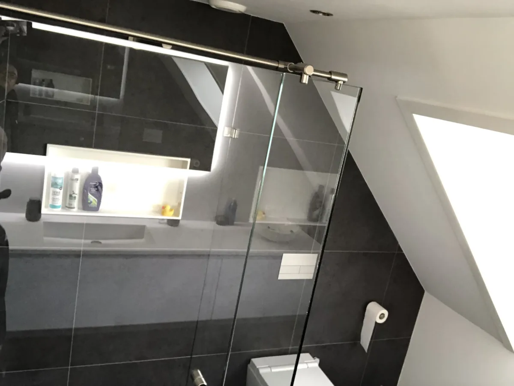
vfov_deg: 44.2
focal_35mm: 32
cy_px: 193
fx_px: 475
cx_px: 257
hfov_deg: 56.8
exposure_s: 1/50
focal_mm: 2.87
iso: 320
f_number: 2.2
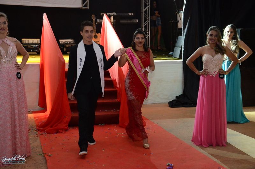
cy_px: 84
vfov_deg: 23.7
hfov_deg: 35.1
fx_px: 403
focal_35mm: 57
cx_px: 128
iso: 3200
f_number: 4.5
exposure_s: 1/60
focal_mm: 38
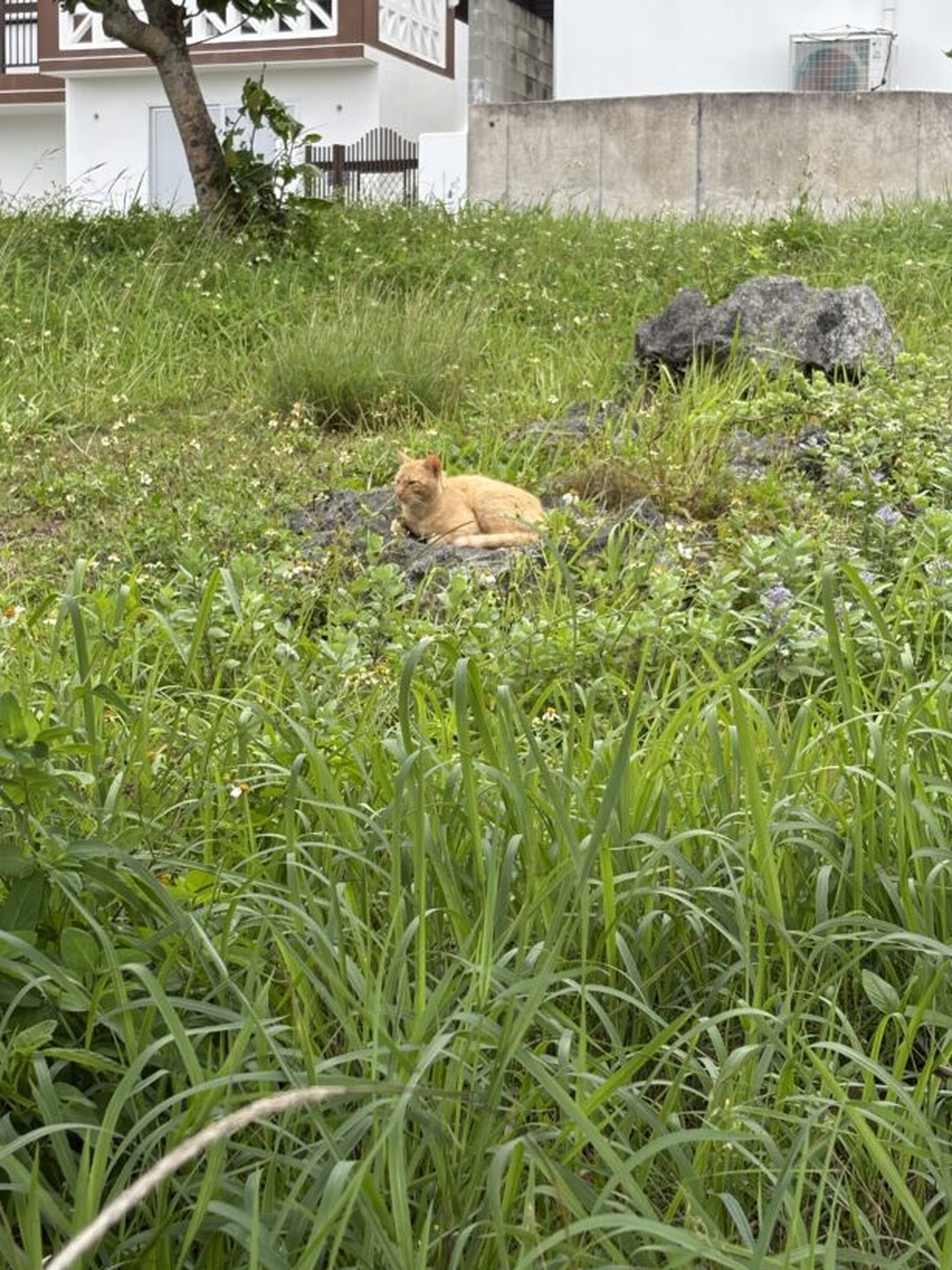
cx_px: 414
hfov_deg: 22.6
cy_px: 518
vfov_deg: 29.8
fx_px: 2384
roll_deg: -0.1
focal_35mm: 65
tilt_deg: -3.5
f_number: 1.6
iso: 40
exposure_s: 1/489
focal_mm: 5.96
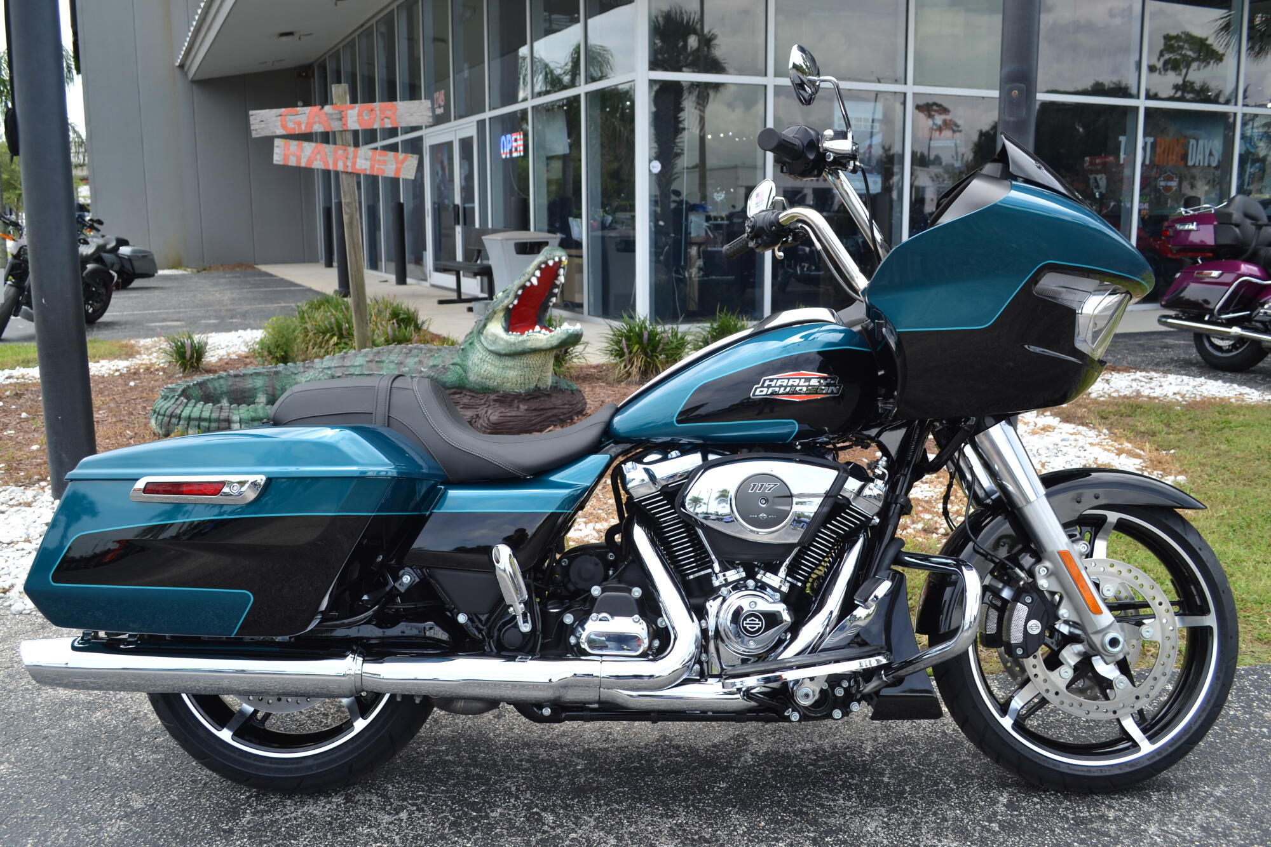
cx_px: 636
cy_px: 424
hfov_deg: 57.2
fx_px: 1165
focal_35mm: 33
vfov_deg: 40.0
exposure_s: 1/160
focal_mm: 22
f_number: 6.3
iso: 100
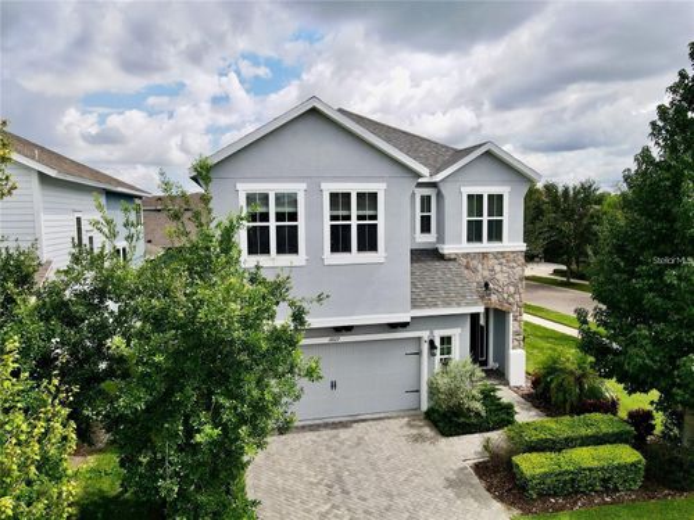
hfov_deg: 71.6
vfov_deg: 56.8
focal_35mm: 24
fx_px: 481
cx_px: 347
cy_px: 260
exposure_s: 1/180
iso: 110
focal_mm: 4.5
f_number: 2.8
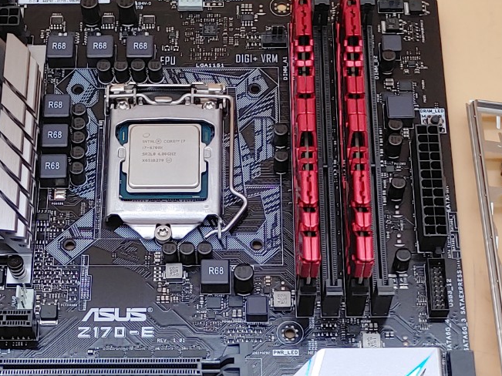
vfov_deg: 19.7
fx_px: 1058
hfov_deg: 26.7
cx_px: 229
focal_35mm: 73
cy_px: 346
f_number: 1.8
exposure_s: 1/124
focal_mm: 4.36
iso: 50
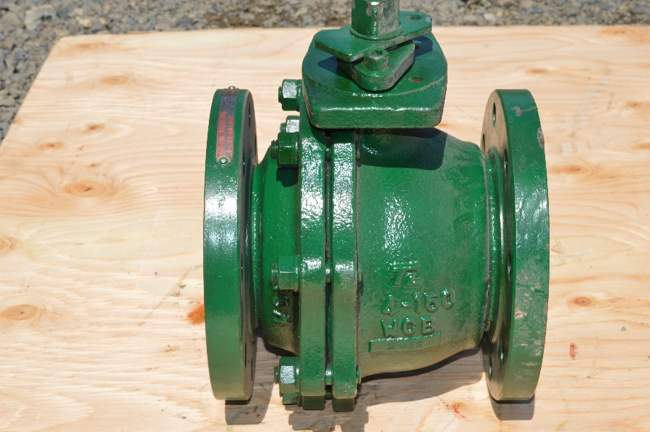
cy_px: 205
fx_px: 1326
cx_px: 336
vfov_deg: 18.5
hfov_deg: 27.5
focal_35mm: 74
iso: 100
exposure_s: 1/200
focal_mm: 45
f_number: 13
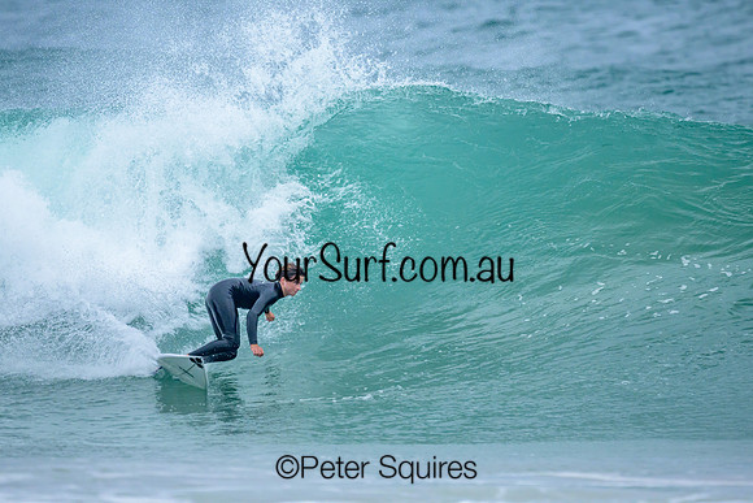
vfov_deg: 1.4
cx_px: 413
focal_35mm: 958
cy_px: 202
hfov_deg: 2.2
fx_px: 20042
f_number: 6.3
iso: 1100
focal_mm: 800
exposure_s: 1/2000
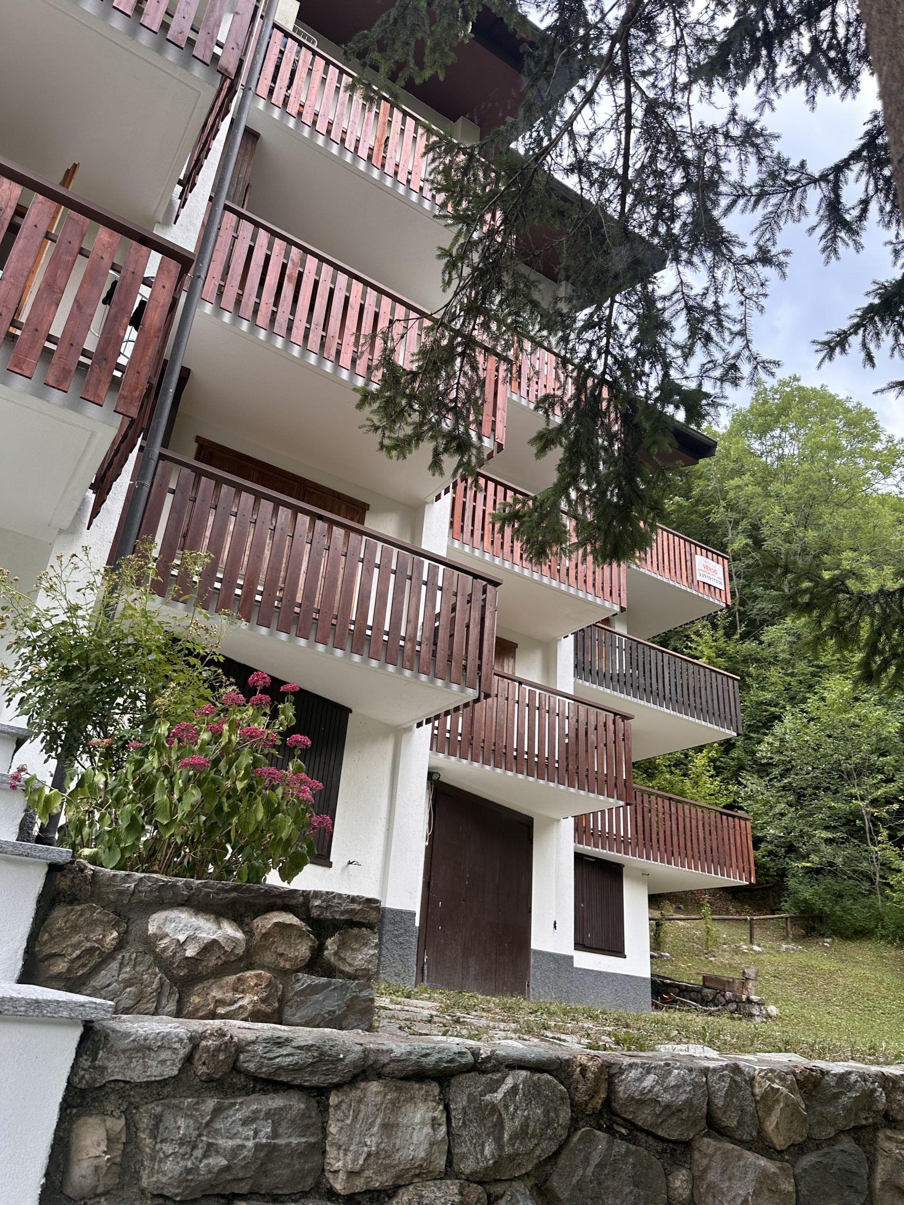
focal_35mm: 24
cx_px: 452
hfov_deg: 56.8
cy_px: 602
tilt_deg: +25.8
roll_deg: -6.3
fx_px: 836
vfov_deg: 71.6
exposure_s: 1/121
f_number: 1.78
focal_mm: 6.86
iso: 125
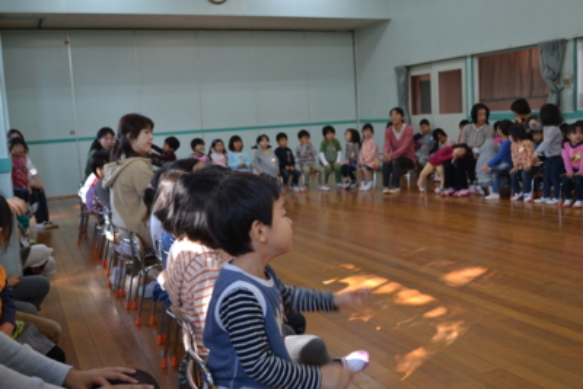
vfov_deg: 36.9
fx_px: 583
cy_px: 194
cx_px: 292
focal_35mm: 36
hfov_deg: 53.1
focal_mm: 24
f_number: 4
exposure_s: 1/60
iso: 400
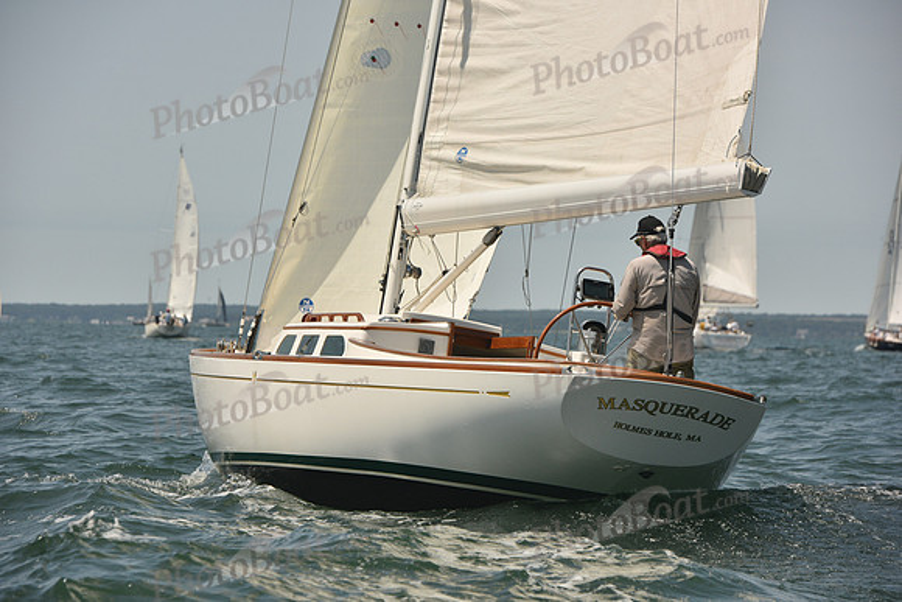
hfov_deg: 12.1
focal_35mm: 170
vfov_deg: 8.1
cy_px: 301
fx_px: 4260
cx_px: 451
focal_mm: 170
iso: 320
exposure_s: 1/1000
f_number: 8
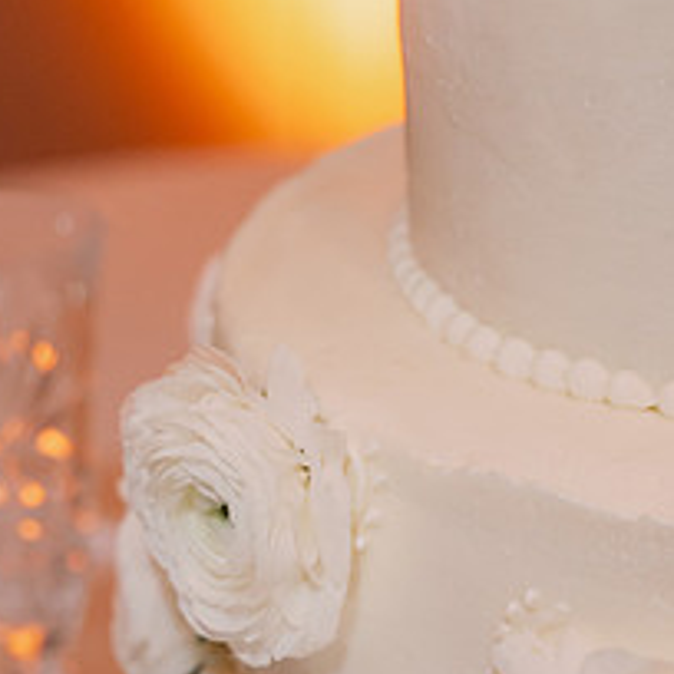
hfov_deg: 14.4
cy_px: 586
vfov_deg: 14.3
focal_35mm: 121
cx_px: 354
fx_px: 2665
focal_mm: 50
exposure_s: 1/200
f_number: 2.8
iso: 800
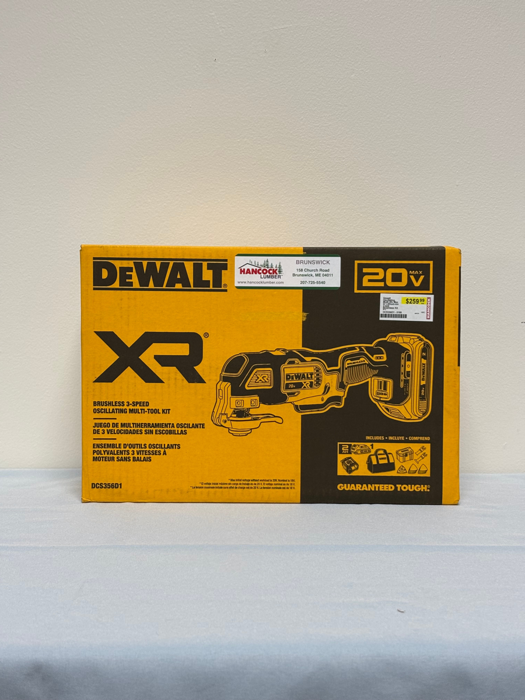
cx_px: 262
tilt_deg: -3.0
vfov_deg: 36.8
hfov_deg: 28.0
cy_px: 350
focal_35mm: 52
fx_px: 1052
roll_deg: -1.0
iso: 100
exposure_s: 1/60
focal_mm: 5.96
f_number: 1.6
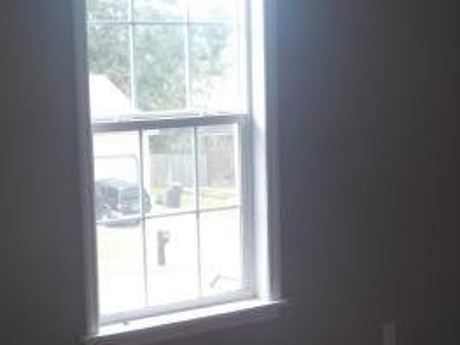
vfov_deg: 20.1
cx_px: 208
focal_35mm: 73
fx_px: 970
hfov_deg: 26.7
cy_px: 193
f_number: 3.3
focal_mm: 4.1
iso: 125
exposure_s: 1/50
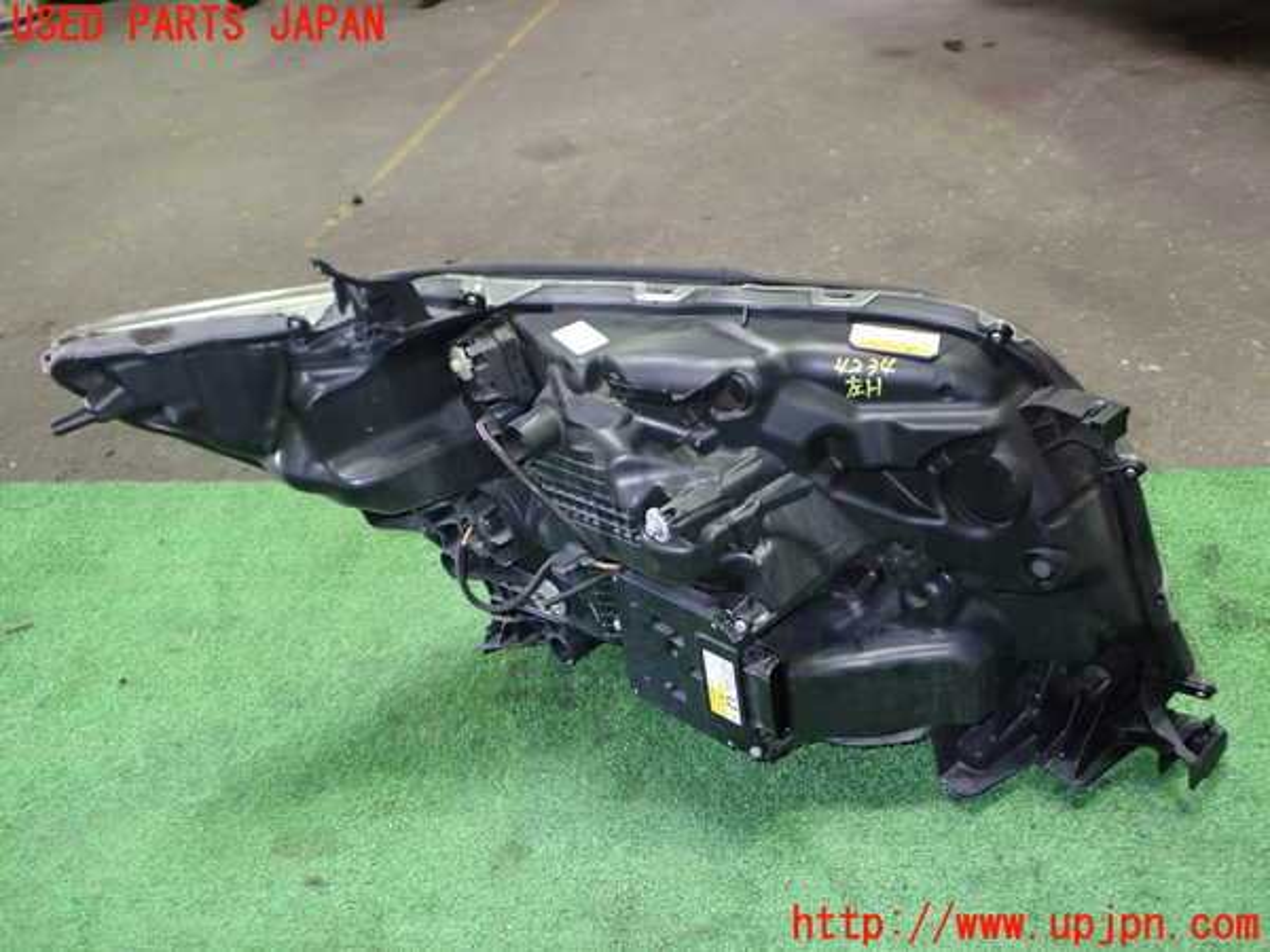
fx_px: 1174
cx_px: 635
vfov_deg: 44.2
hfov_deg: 56.8
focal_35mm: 32
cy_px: 476
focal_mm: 5.79
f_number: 2.4
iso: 400
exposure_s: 1/30
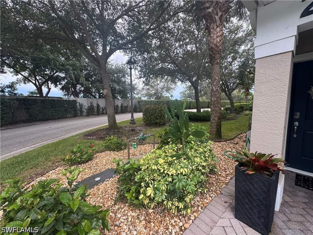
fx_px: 127
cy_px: 118
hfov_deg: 102.1
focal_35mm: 14
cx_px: 156
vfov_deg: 85.7
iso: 40
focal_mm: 2.22
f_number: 2.2
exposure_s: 1/178
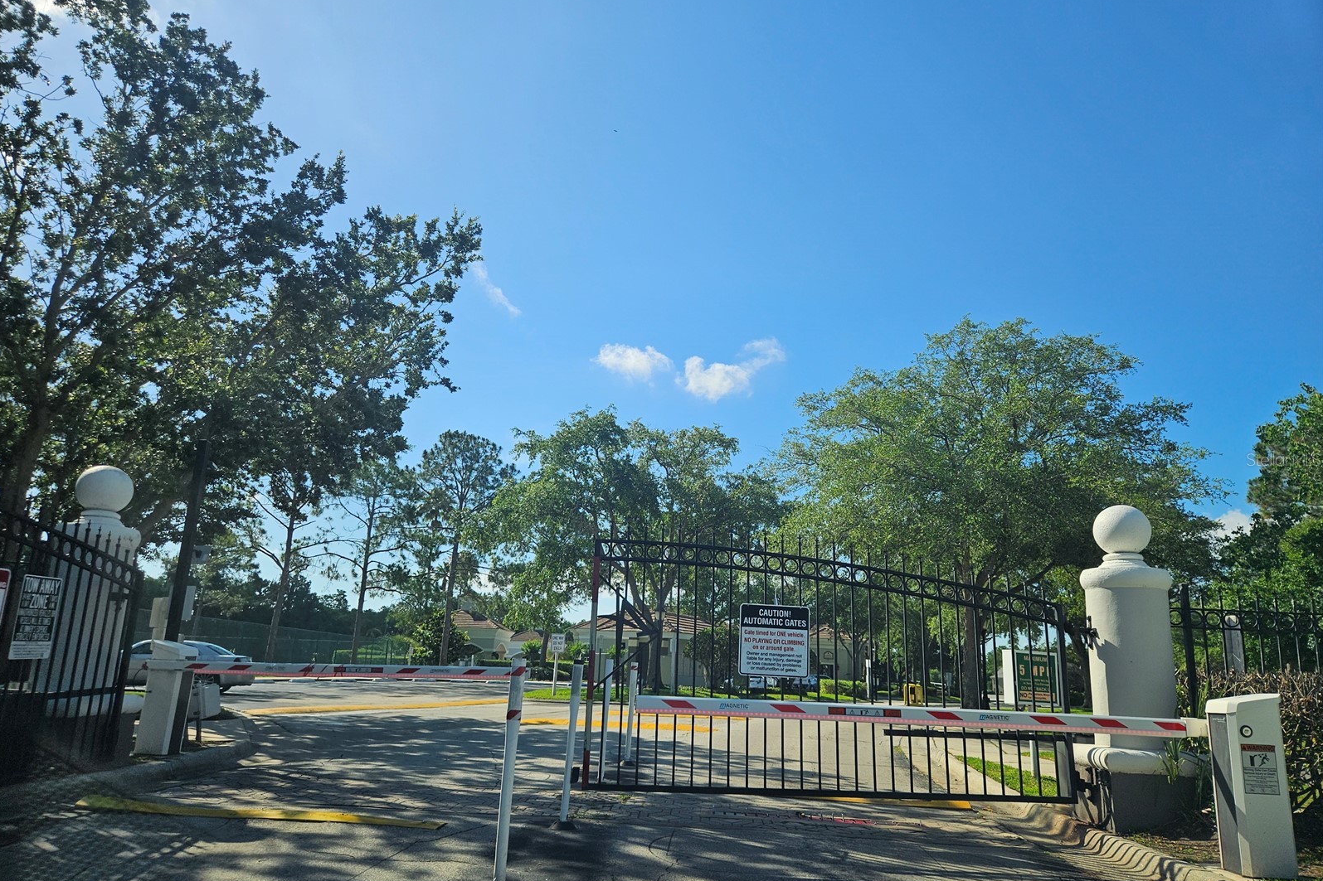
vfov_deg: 53.1
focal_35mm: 24
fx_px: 882
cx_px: 661
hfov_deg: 73.7
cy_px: 459
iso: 25
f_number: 1.8
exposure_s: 1/1775
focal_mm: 5.4
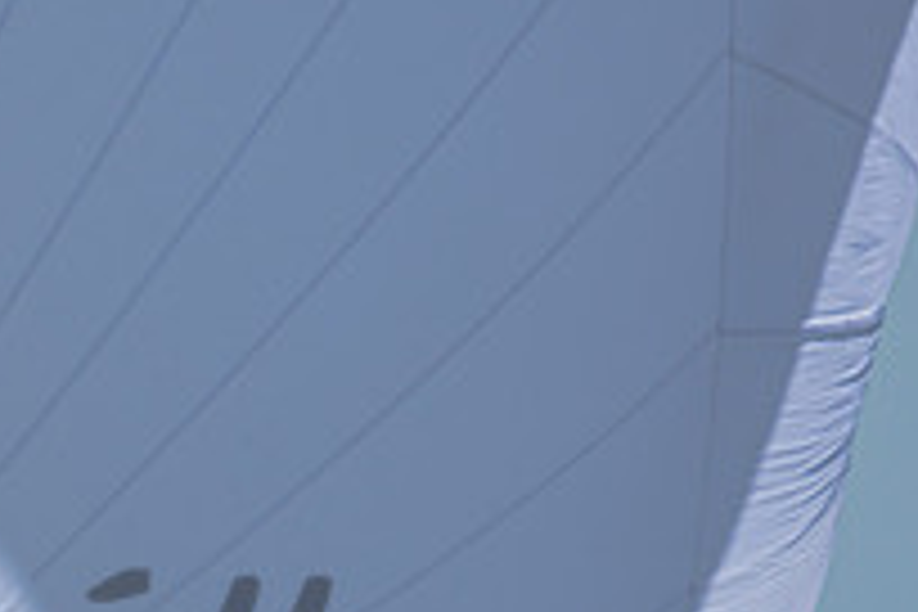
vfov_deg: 0.7
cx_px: -418
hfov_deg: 1.0
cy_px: 861
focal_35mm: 1965
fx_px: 50104
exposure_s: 1/2000
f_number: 5.6
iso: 200
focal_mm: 380
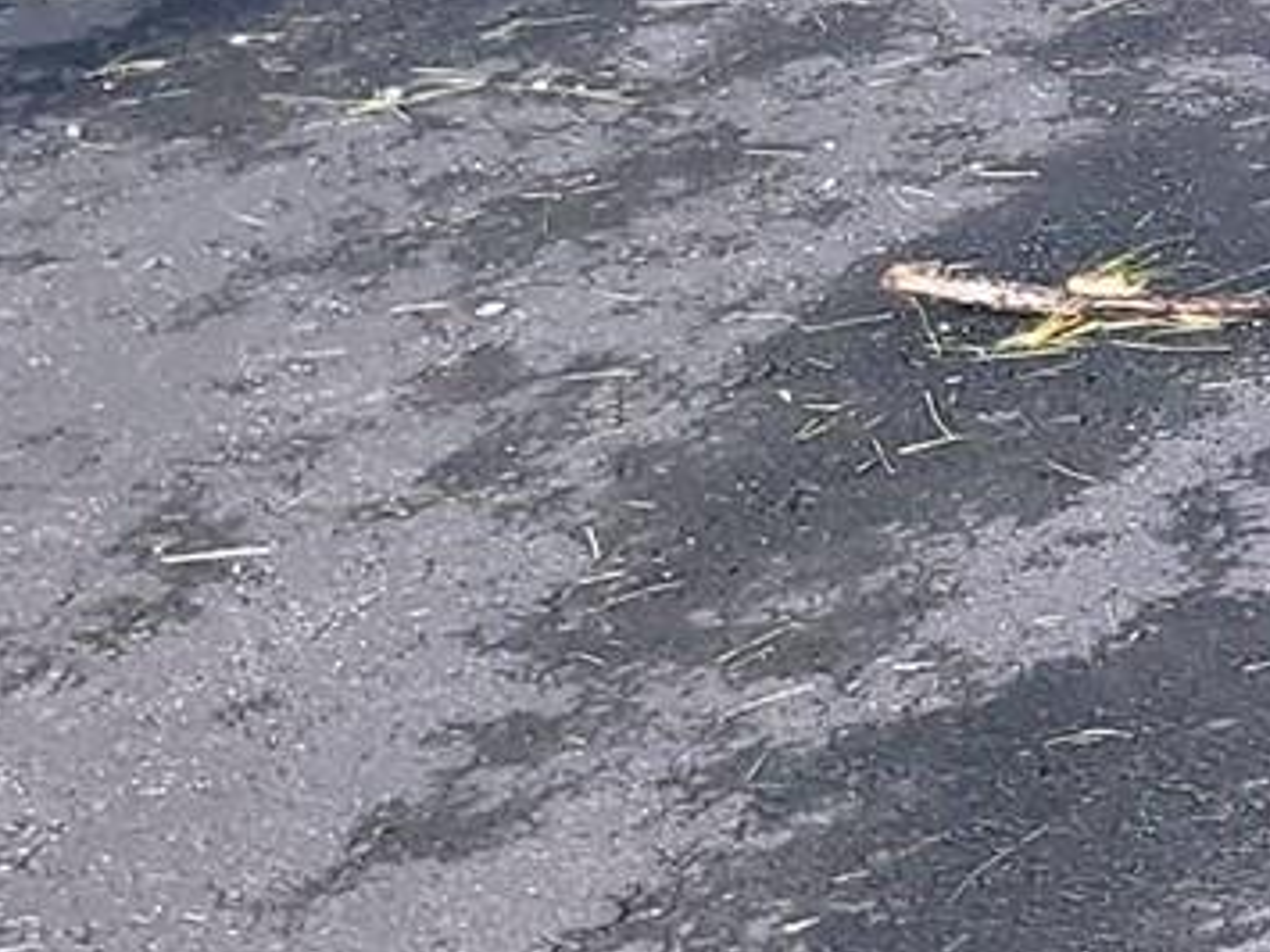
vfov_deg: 9.0
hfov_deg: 10.4
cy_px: -1220
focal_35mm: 150
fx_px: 5501
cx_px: 3509
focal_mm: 5.4
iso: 40
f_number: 1.8
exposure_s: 1/227
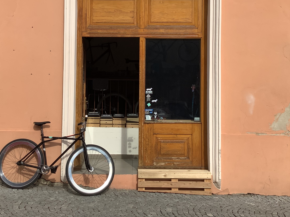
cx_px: 134
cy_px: 77
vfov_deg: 31.3
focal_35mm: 46
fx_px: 385
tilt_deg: +0.6
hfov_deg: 41.2
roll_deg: -0.3
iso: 25
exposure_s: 1/1852
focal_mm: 3.3
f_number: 2.4
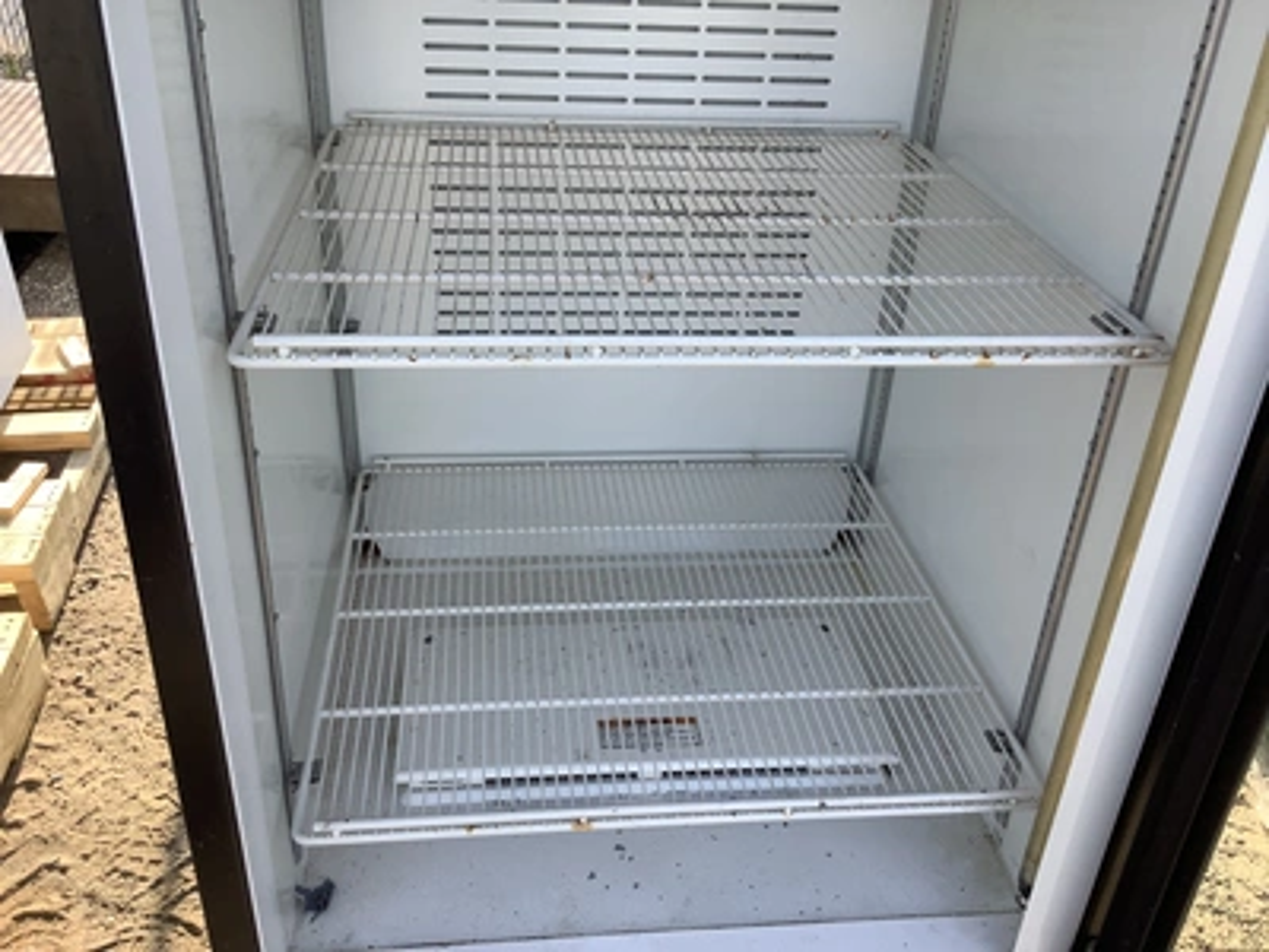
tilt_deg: -33.8
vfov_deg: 45.4
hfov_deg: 58.4
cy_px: 476
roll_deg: -1.6
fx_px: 1136
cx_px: 634
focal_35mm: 31
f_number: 2.4
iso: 25
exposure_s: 1/279
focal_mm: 3.3
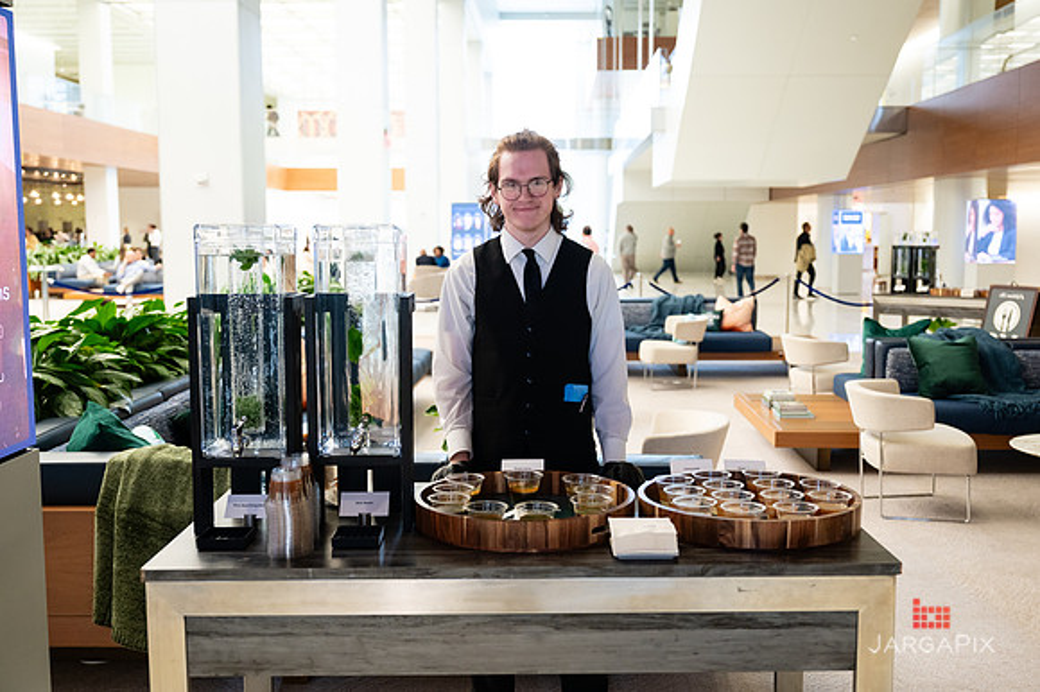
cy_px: 349
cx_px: 542
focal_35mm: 38
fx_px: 1089
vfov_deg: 35.3
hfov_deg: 51.0
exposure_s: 1/160
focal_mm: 36
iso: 1600
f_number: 3.2
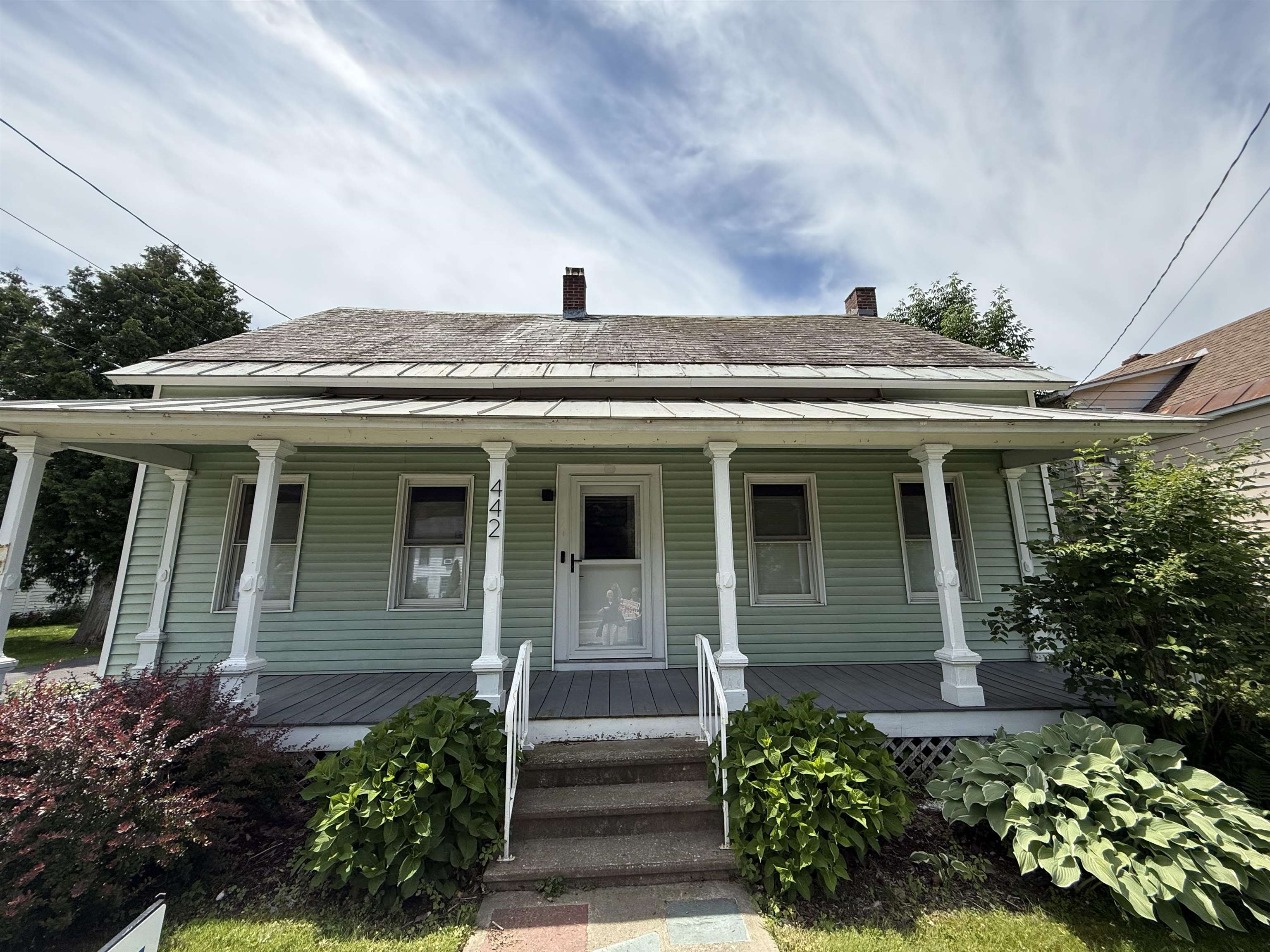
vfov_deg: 85.7
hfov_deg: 102.1
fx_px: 514
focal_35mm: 14
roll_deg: -0.2
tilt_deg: +12.5
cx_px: 635
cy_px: 476
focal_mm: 2.22
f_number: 2.2
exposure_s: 1/2506
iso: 64
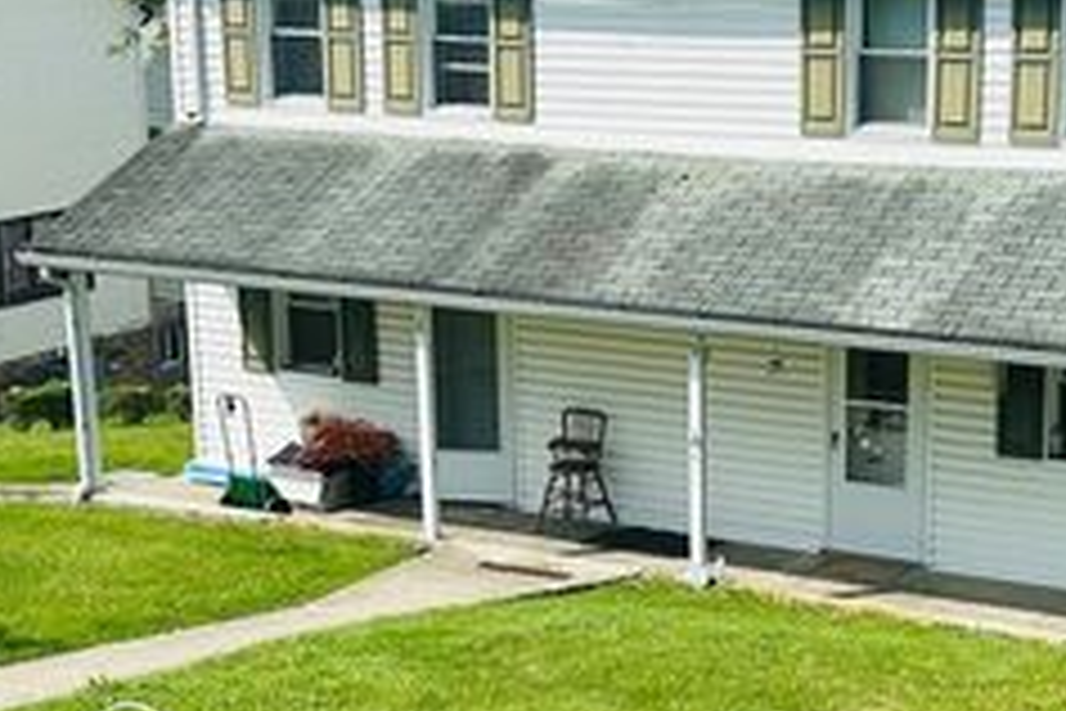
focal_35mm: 76
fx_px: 2250
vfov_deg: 17.9
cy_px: 412
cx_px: 661
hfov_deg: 26.6
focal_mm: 5.7
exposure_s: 1/3968
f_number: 1.5
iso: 50
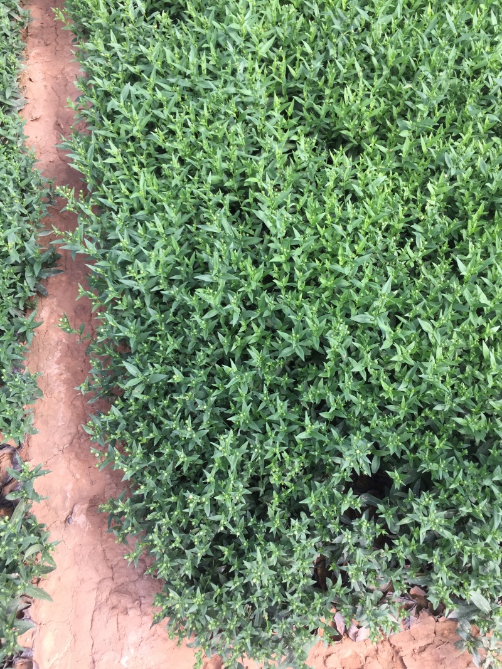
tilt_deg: -66.0
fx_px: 561
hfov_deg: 48.2
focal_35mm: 29
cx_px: 251
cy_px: 334
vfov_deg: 61.7
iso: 32
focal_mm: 4.15
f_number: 2.2
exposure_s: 1/243
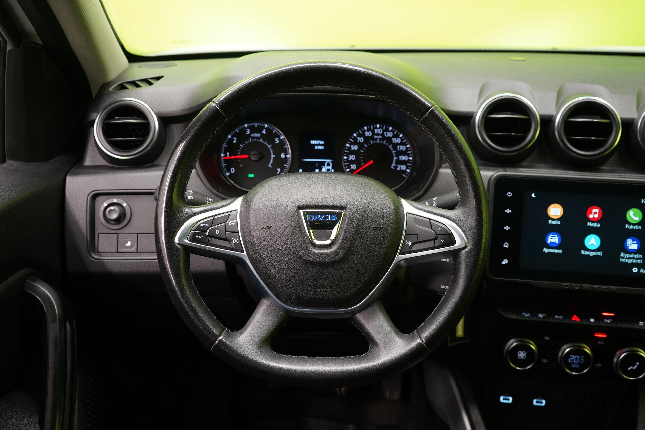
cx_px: 322
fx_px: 627
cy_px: 215
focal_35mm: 35
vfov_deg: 37.9
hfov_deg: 54.4
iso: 1250
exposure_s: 1/25
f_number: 5
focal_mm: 35
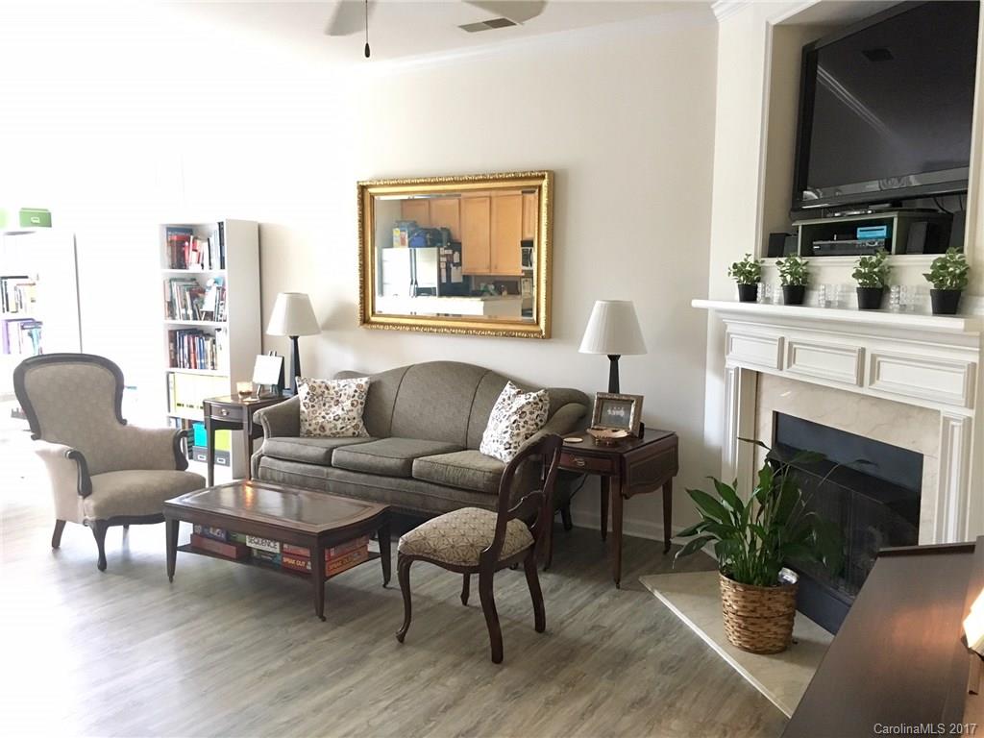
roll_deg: -0.5
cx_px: 492
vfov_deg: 48.2
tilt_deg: -6.3
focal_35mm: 29
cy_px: 369
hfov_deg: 61.7
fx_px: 824
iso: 250
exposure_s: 1/15
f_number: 2.2
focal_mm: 4.15
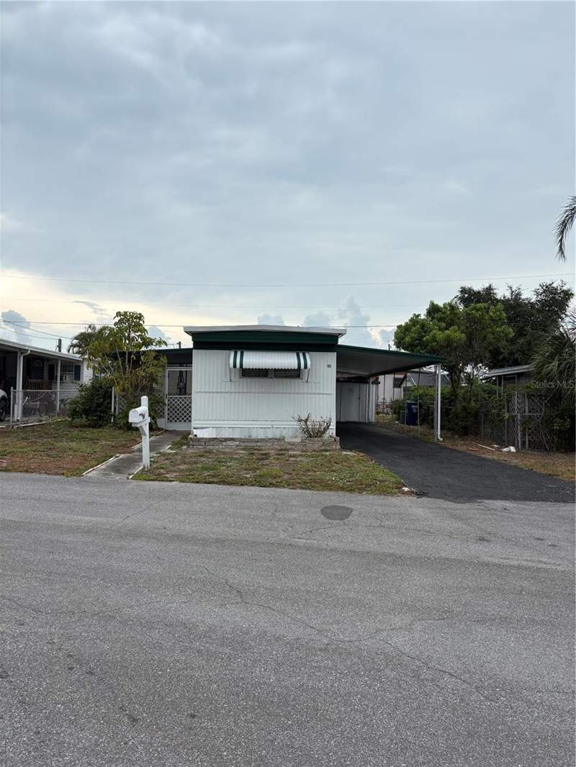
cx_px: 288
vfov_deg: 67.3
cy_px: 384
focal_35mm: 26
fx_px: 577
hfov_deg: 53.1
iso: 50
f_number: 1.6
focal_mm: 5.96
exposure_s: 1/1032
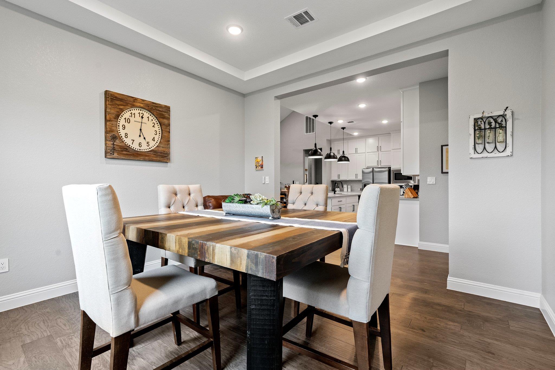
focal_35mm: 16
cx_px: 278
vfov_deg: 73.8
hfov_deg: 96.7
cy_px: 185
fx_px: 247
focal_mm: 16
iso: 2000
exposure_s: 1/15
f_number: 8
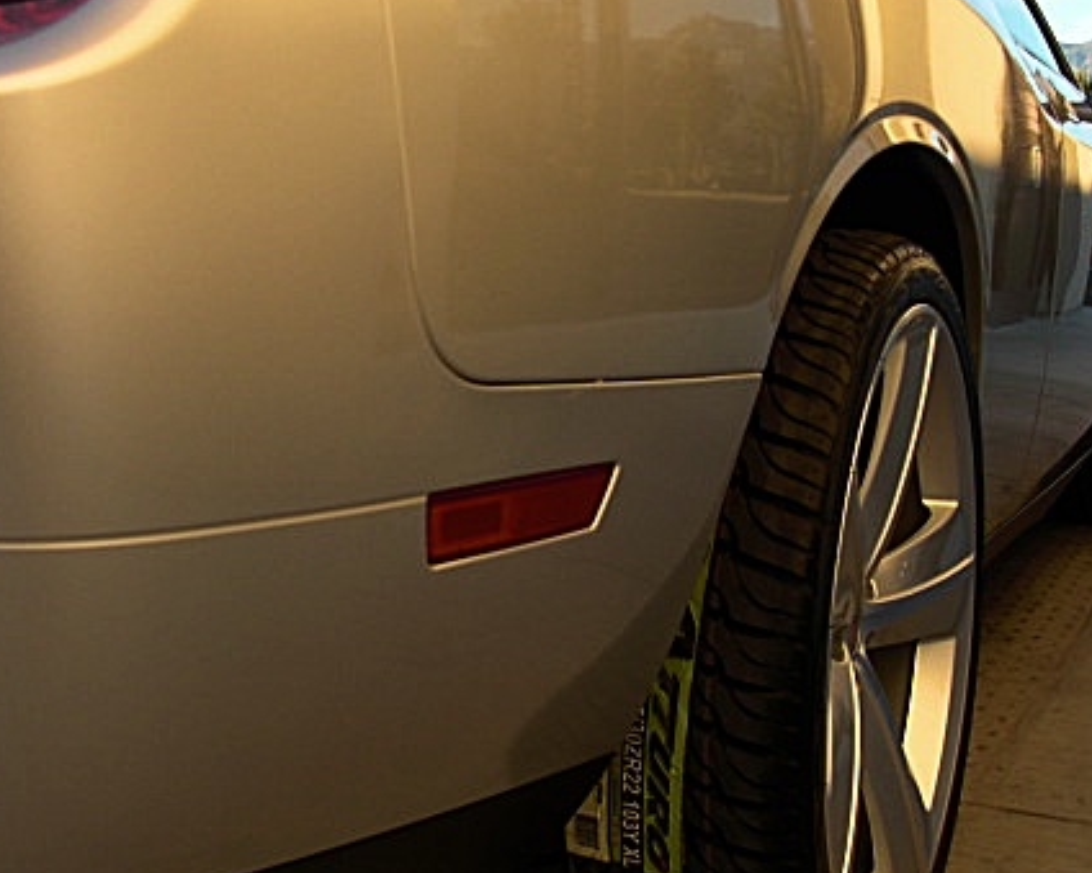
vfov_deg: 28.5
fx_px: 1713
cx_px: 458
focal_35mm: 53
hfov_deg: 35.3
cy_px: 353
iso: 50
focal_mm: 6.3
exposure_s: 1/160
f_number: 2.8
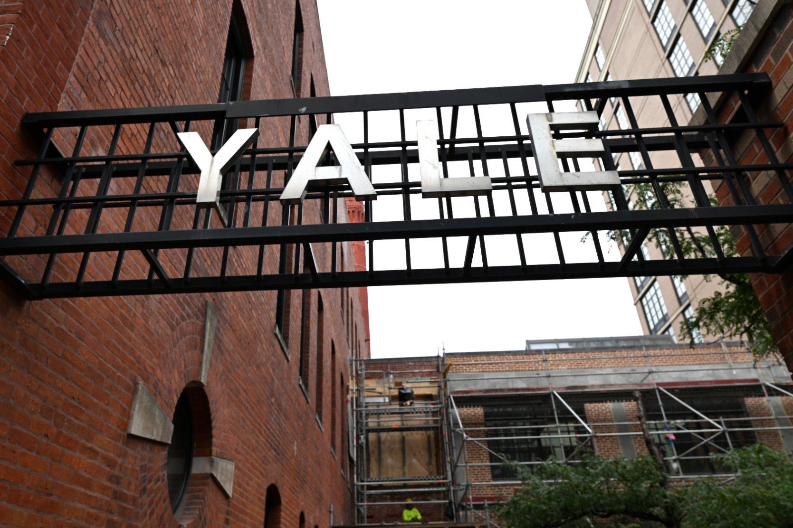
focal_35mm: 27
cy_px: 227
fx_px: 595
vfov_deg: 47.8
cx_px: 357
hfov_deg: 67.2
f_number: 7.1
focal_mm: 22
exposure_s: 1/250
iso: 100
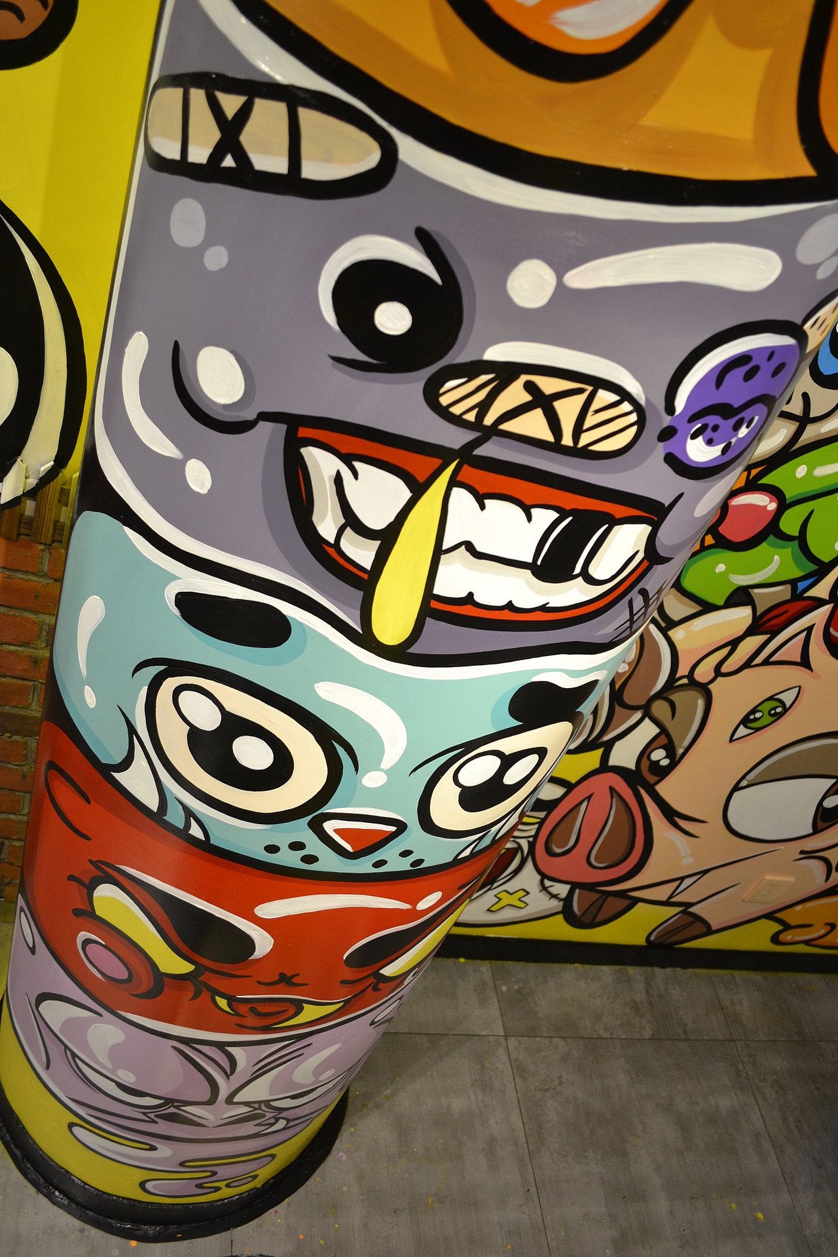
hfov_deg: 47.9
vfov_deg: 67.4
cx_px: 419
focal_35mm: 27
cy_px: 628
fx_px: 943
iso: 400
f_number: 3.5
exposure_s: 1/30
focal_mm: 18
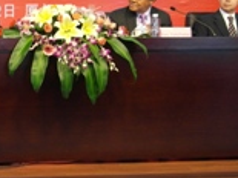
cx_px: -32
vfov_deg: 23.6
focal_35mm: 62
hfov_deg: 28.1
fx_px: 426
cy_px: 100
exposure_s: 1/30
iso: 200
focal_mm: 5.2
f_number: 2.5
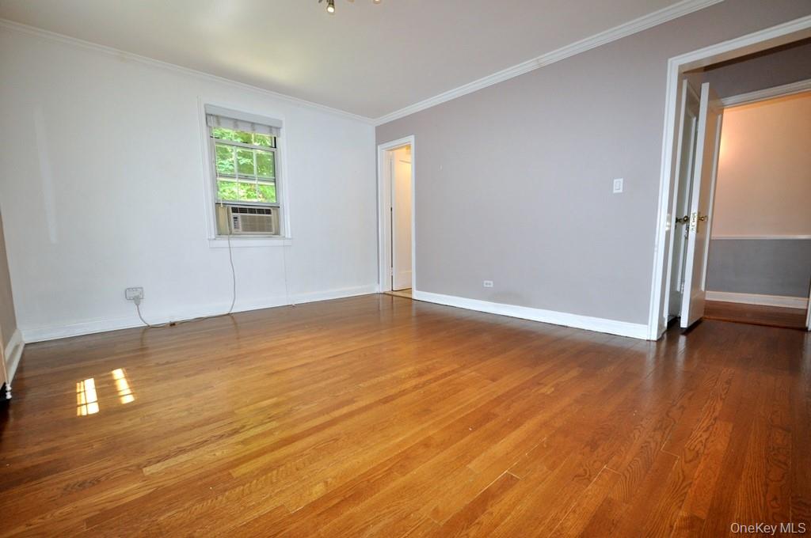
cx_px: 406
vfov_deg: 77.2
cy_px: 269
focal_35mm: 15
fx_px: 337
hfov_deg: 100.5
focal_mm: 10
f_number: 4
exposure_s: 1/60
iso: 800
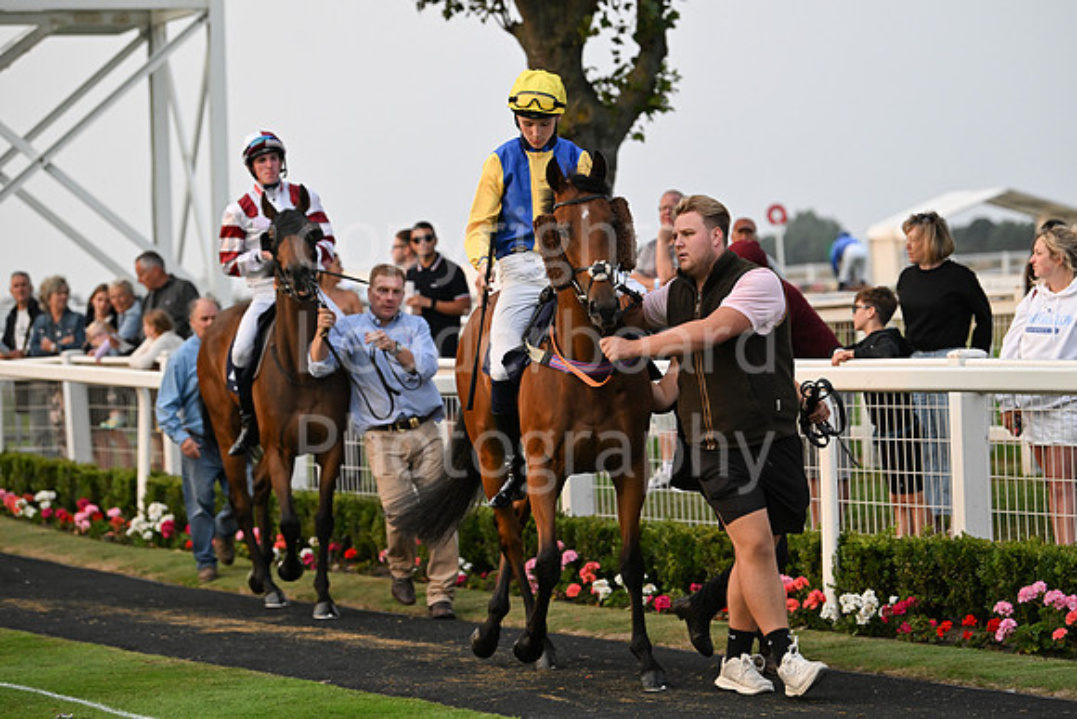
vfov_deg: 10.6
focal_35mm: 130
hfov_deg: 15.8
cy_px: 360
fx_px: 3890
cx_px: 538
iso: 1600
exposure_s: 1/1000
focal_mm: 130
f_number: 4
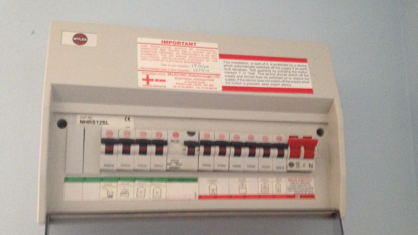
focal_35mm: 39
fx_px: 432
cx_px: 212
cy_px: 151
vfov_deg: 30.3
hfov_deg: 51.6
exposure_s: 1/15
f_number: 2.4
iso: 400
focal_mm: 4.28
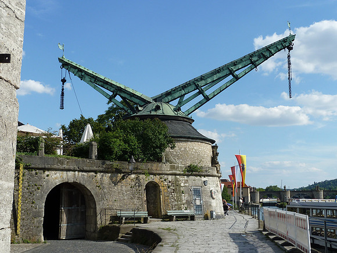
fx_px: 467
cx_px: 168
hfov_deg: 39.7
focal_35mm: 48
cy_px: 126
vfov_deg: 30.3
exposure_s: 1/400
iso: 80
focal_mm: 7.9
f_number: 4.5
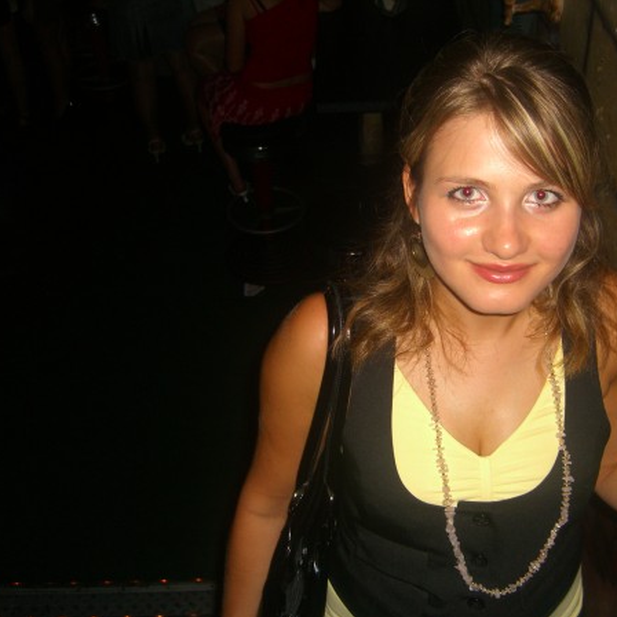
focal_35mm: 45
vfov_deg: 37.6
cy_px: 308
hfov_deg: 37.3
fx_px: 907
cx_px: 395
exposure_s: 1/60
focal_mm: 7.9
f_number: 2.8
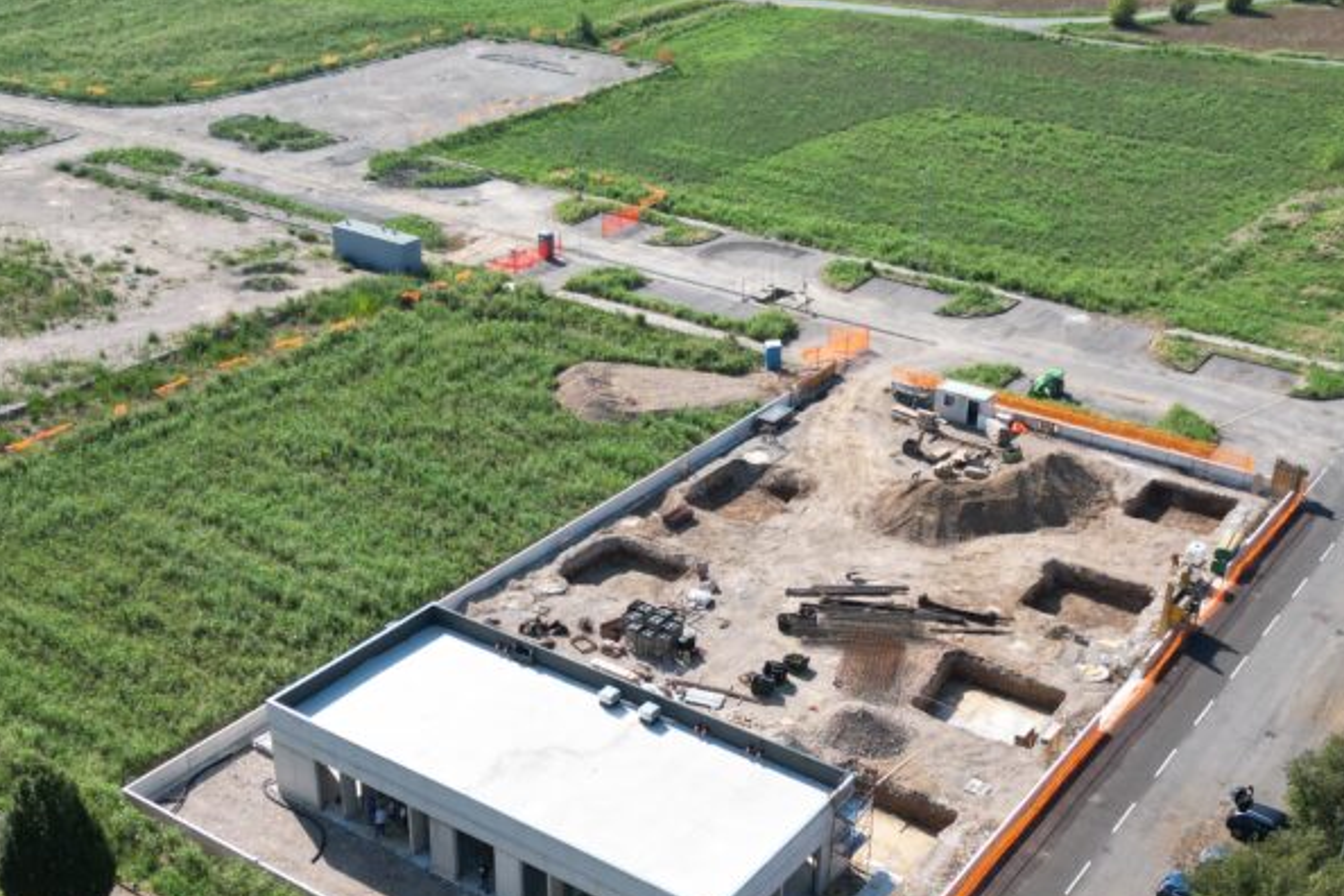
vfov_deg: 30.9
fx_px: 1605
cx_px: 674
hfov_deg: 45.4
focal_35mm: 43
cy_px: 602
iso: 150
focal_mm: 6.72
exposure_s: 1/2500
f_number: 1.7
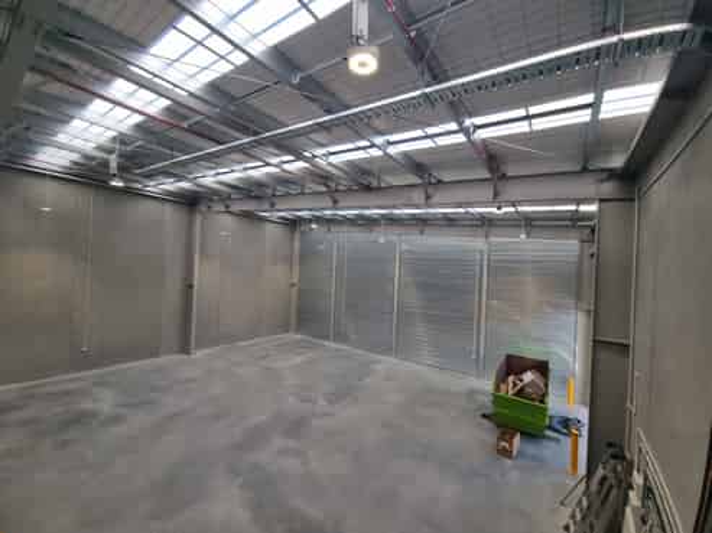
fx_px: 267
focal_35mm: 13
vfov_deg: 89.8
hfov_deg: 106.2
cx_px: 356
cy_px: 266
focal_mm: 2.2
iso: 50
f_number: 2.2
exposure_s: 1/199
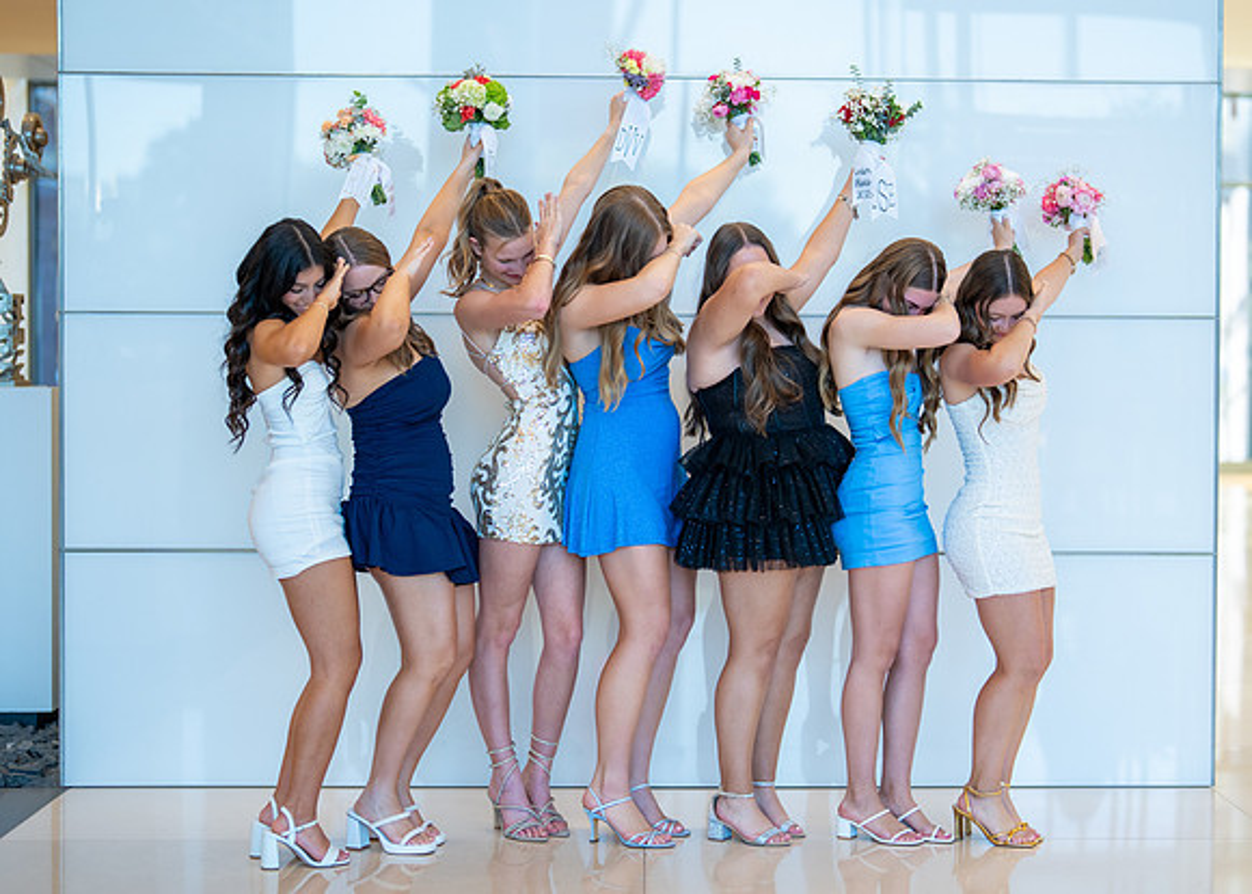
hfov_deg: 30.0
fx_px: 2335
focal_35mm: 66
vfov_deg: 21.7
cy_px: 433
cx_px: 705
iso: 400
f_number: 1.2
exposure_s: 1/500
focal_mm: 50
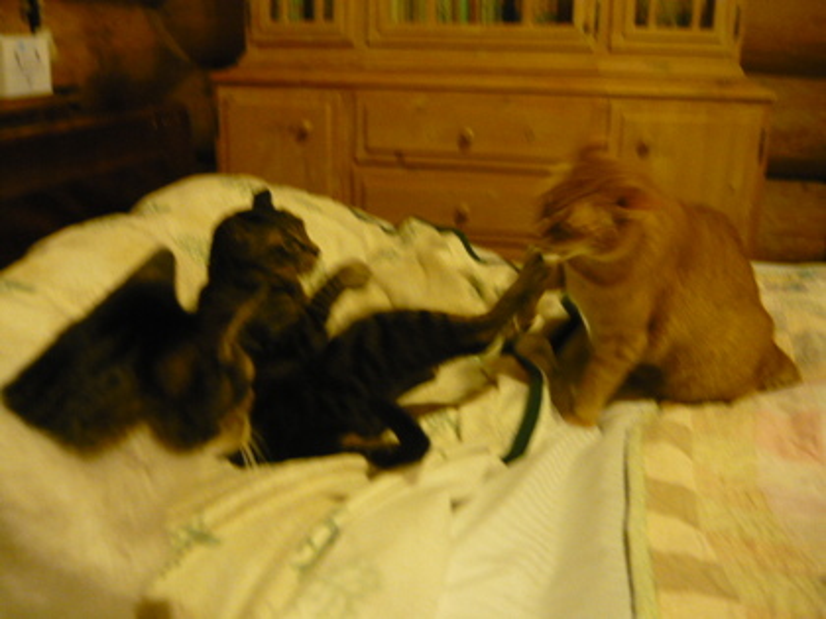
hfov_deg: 55.4
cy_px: 310
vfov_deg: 42.9
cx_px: 413
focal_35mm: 33
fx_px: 787
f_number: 2.8
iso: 400
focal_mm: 5.5
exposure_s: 1/8
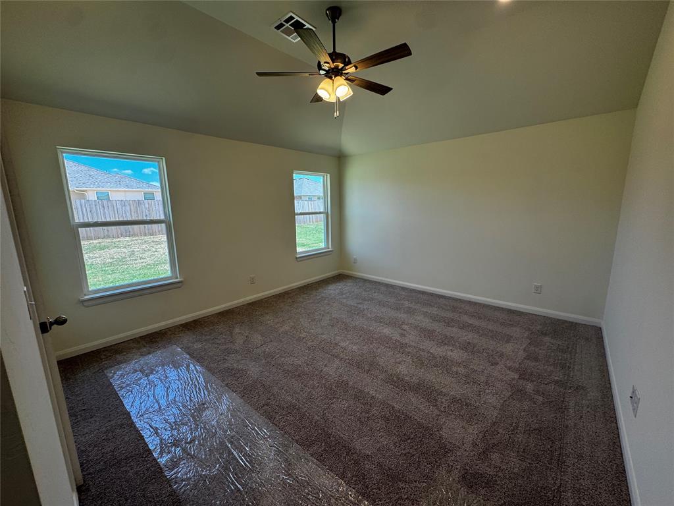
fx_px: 273
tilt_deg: -10.2
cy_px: 253
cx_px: 337
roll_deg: +0.6
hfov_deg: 102.1
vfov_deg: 85.7
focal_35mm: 14
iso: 50
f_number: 2.2
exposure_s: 1/120
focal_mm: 2.22
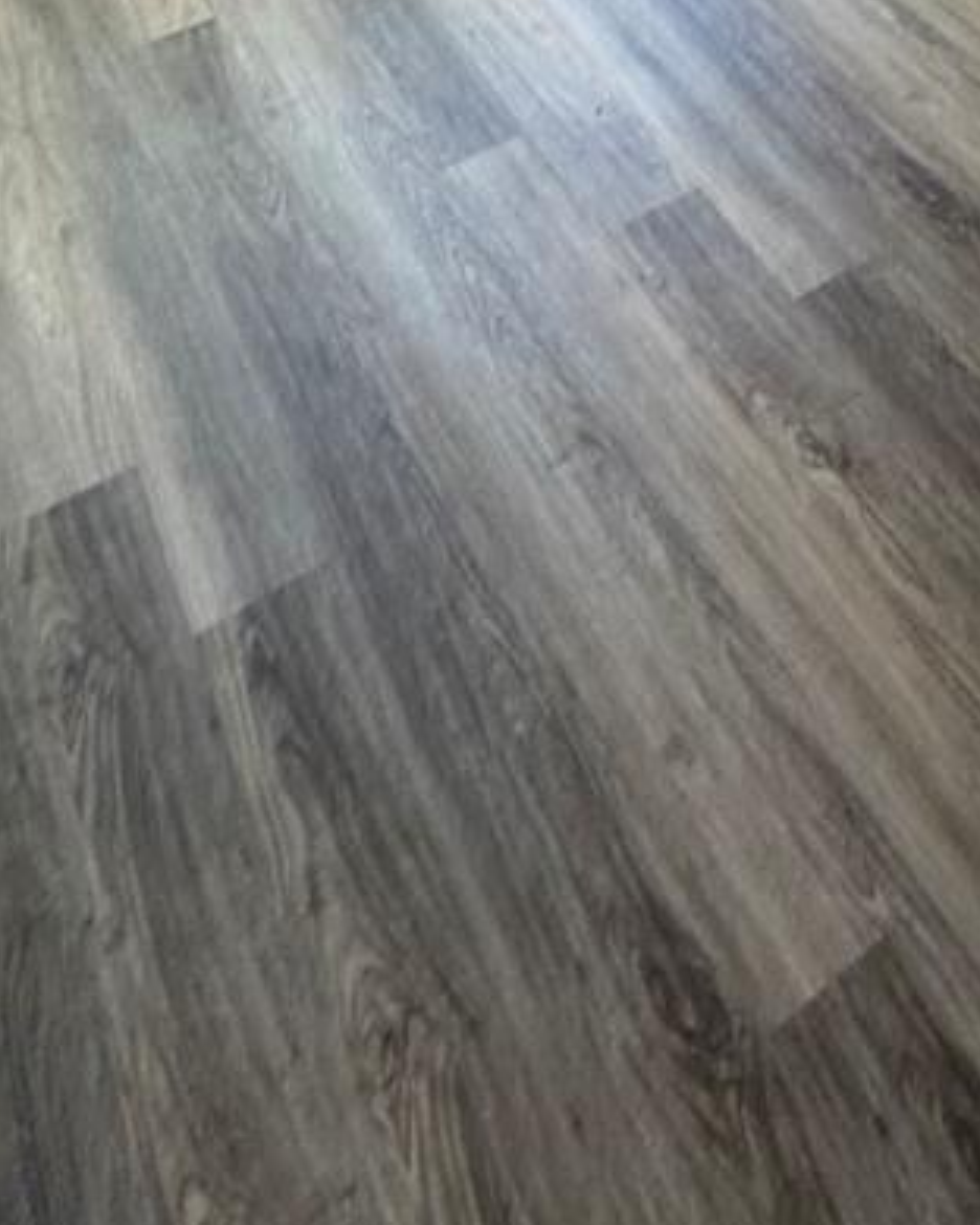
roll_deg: +1.5
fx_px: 1523
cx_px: 748
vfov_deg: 33.3
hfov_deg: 34.8
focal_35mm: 42
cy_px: -336
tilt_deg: -23.1
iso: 250
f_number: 2.2
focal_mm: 2.22
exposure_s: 1/60
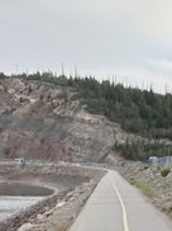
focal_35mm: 97
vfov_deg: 20.0
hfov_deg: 14.5
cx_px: 235
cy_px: 194
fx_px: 644
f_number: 1.9
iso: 40
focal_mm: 2.69
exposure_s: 1/501
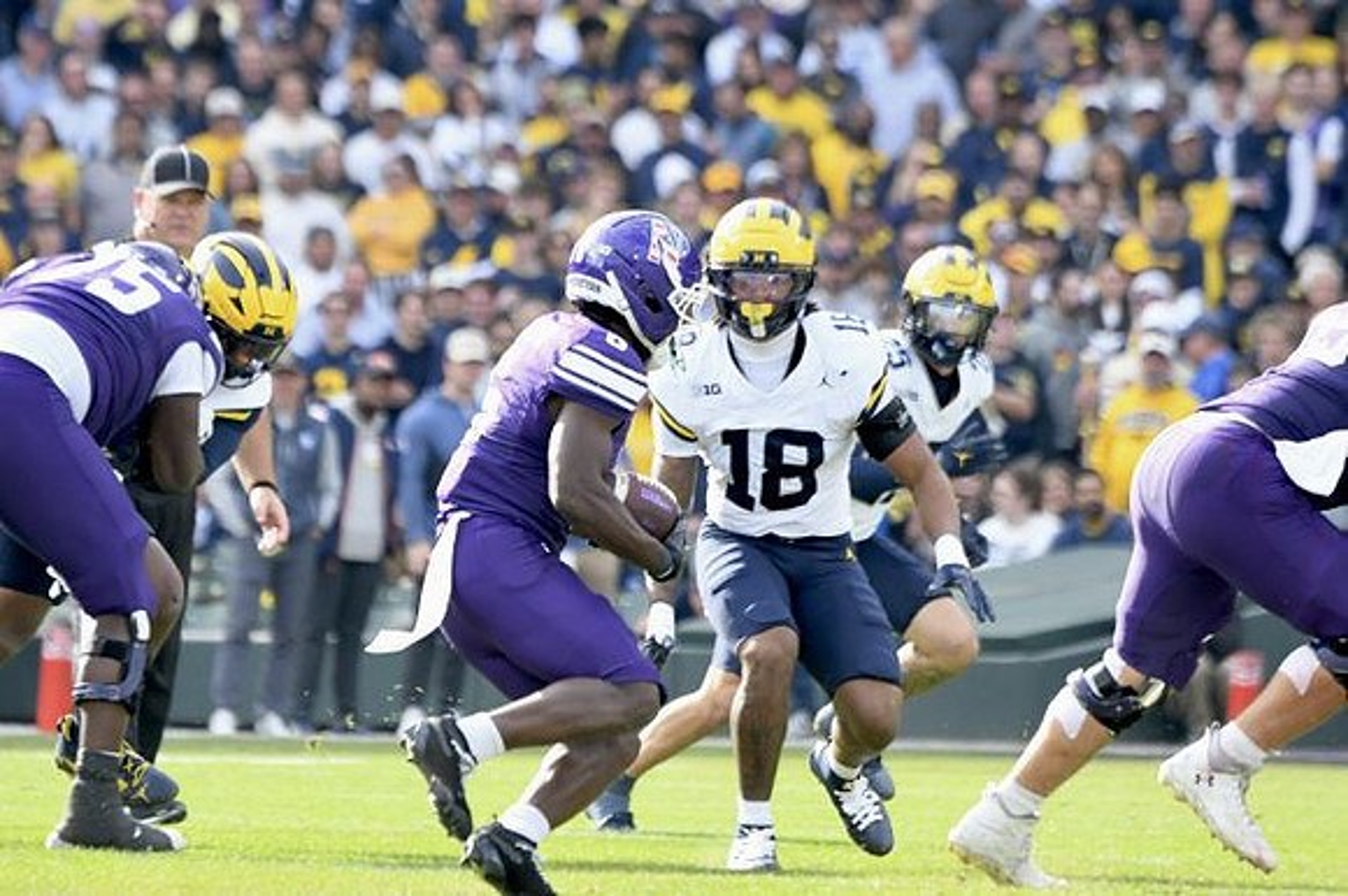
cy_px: 448
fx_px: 19646
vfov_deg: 2.6
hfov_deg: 3.9
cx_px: 674
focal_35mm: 525
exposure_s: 1/1000
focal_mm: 350
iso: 1000
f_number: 5.6
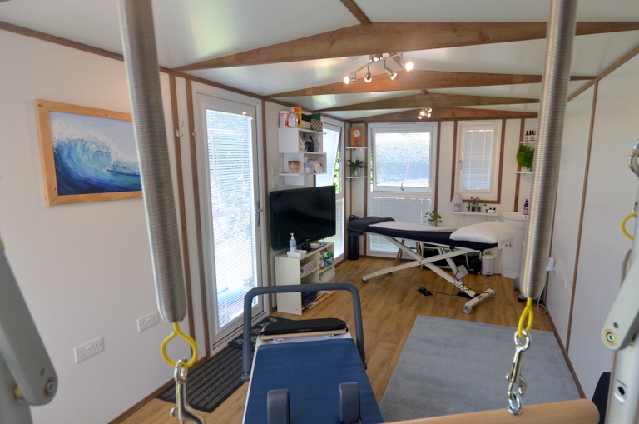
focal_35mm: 20
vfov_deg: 61.7
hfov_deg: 83.7
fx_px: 354
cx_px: 360
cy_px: 221
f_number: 5.6
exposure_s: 1/125
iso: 400
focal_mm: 10
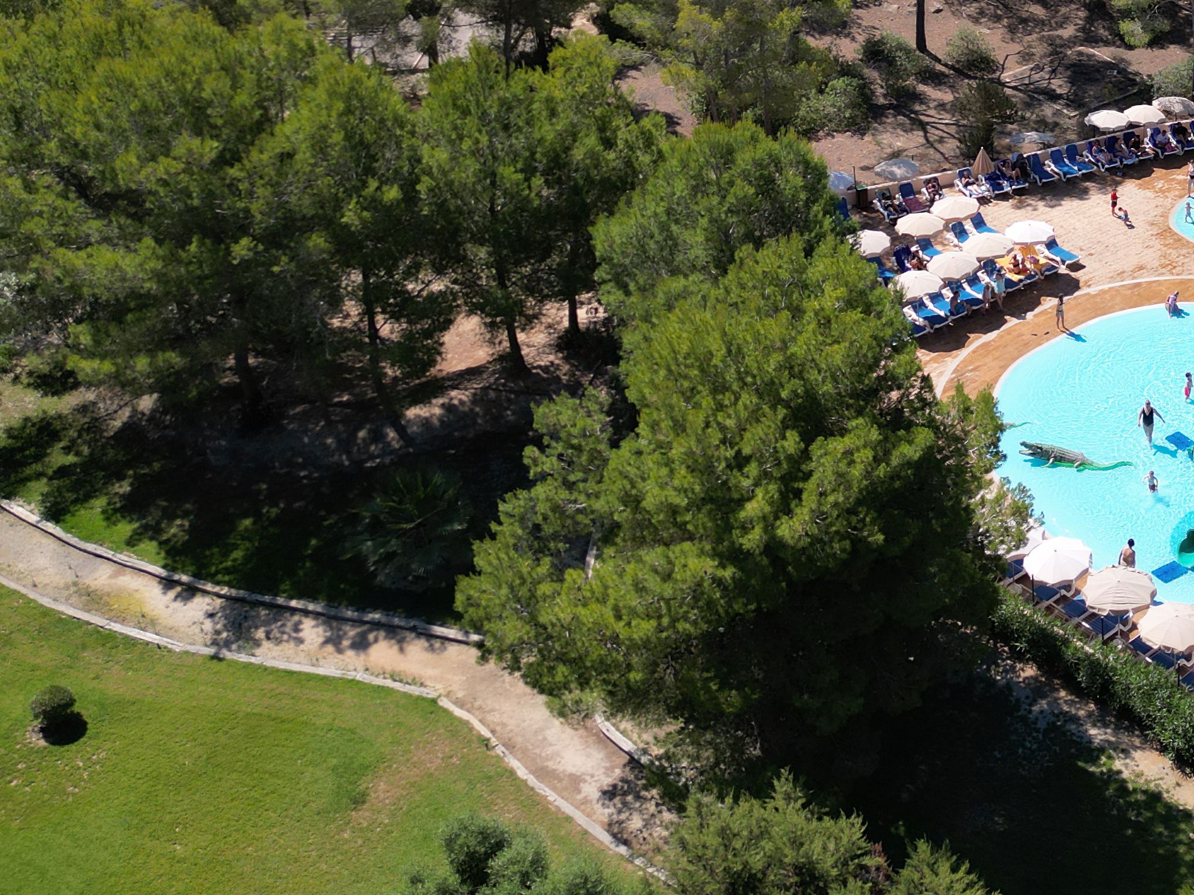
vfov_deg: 28.9
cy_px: 155
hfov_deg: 36.3
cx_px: 1092
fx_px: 1690
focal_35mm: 49
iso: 100
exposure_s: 1/3000
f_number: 1.7
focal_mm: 6.72
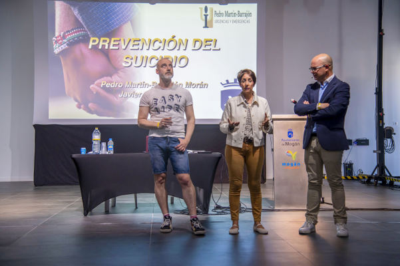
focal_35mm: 52
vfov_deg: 26.0
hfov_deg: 38.2
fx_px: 577
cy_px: 133
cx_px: 200
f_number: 4
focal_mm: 52
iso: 1000
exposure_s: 1/125
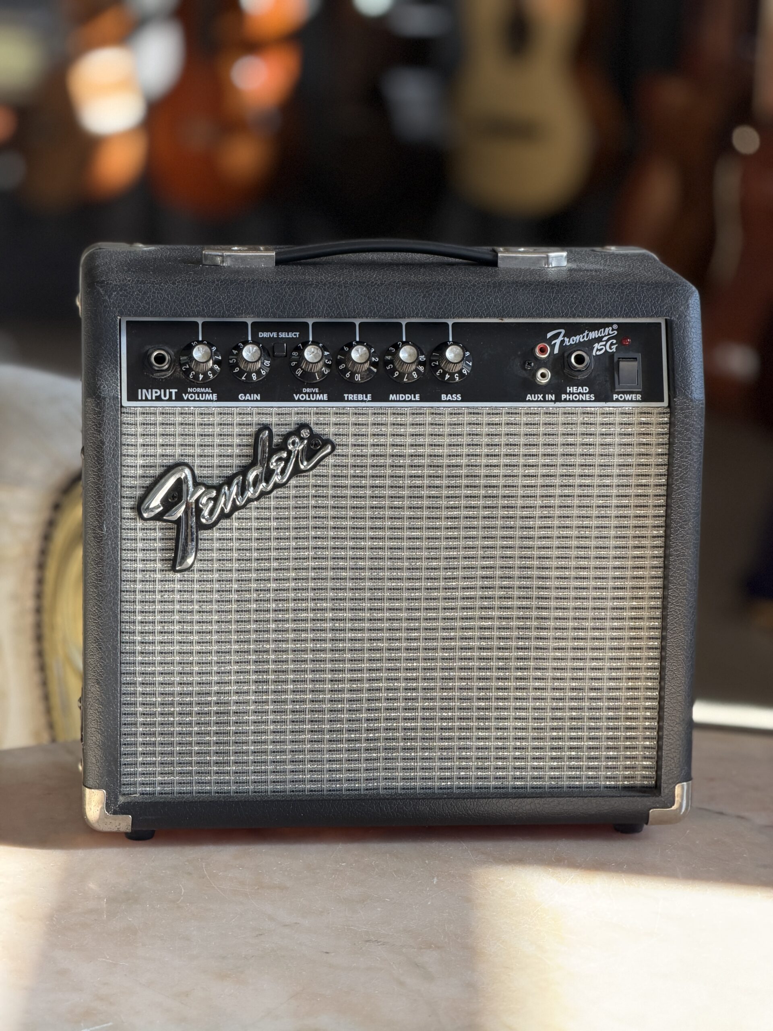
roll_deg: -1.7
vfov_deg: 19.6
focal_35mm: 100
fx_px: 2977
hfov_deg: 14.8
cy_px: 516
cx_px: 386
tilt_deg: -13.5
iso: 100
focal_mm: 16.89
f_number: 2.8
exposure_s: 1/121
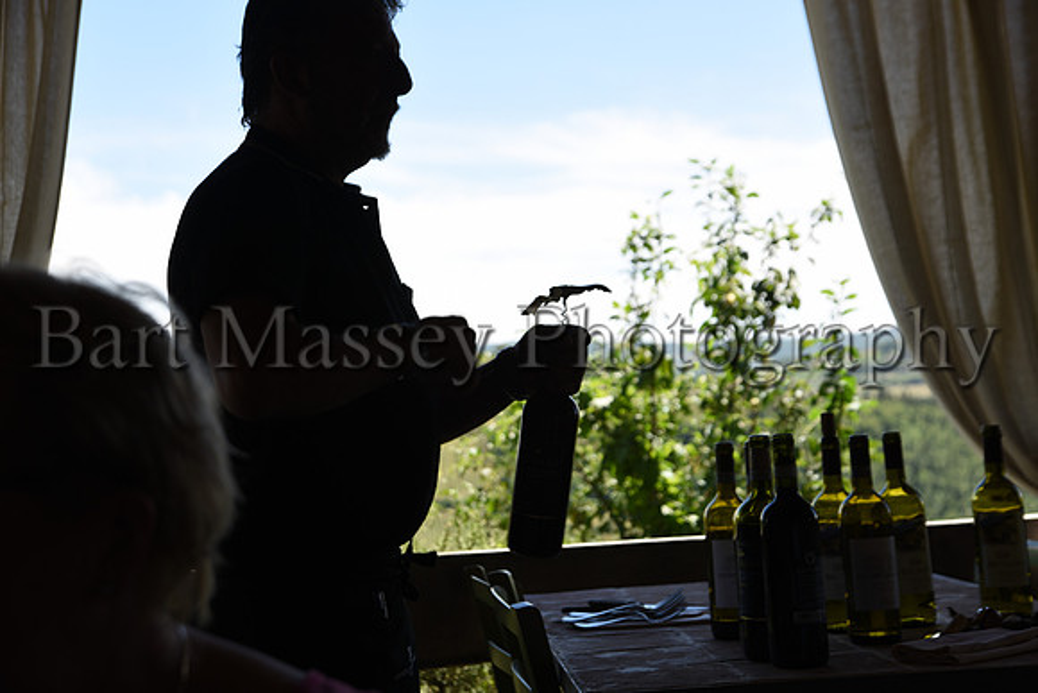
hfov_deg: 32.4
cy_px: 346
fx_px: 1788
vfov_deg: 21.9
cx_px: 519
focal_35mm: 62
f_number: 7.1
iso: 64
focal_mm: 62
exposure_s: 1/125
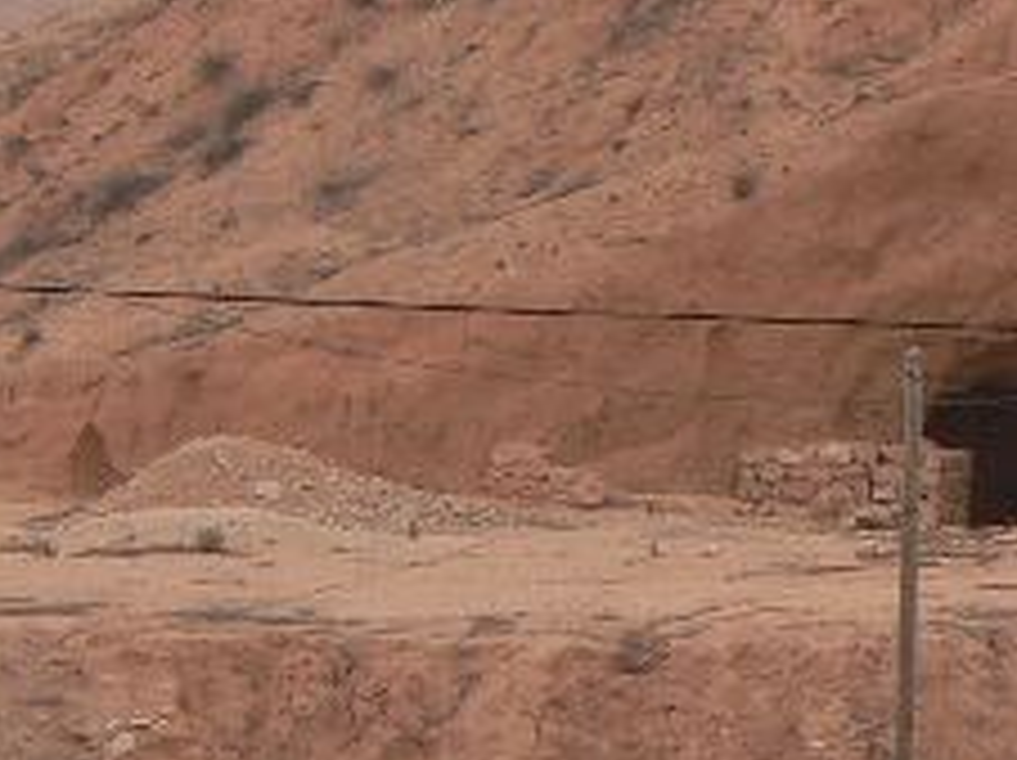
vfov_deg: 1.6
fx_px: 26502
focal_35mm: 903
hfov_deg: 2.2
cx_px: 1683
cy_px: 405
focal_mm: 42.4
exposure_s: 1/500
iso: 80
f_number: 5.2
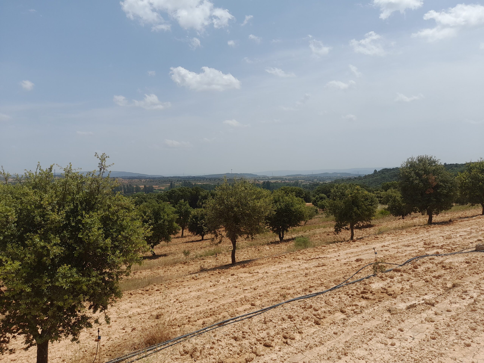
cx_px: 242
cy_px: 182
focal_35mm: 25
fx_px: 350
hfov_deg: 69.4
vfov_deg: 54.9
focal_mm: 4.6
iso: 20
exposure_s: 1/1208
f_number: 2
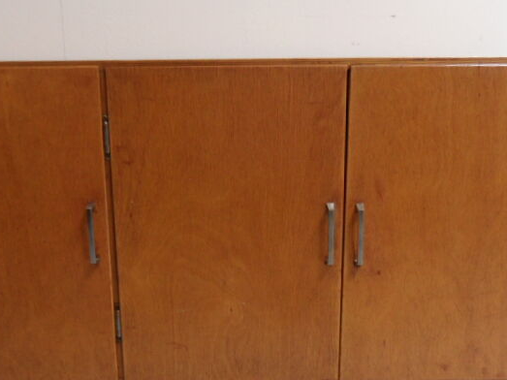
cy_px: 295
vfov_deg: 30.2
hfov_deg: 40.4
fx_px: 688
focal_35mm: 47
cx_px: 236
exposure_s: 1/45
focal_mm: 3.9
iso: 100
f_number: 3.2
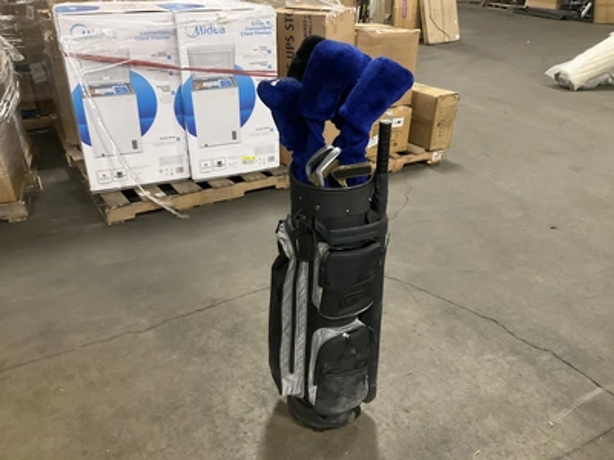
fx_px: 514
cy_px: 230
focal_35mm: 29
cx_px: 307
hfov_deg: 61.7
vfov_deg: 48.2
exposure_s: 1/40
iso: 320
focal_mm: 3
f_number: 1.8
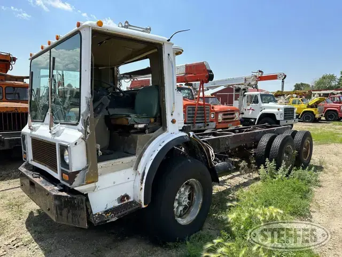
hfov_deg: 71.6
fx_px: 237
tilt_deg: -3.9
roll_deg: +0.3
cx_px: 171
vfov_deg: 56.8
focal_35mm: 24
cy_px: 128
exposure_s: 1/4184
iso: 80
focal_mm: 6.86
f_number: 1.78
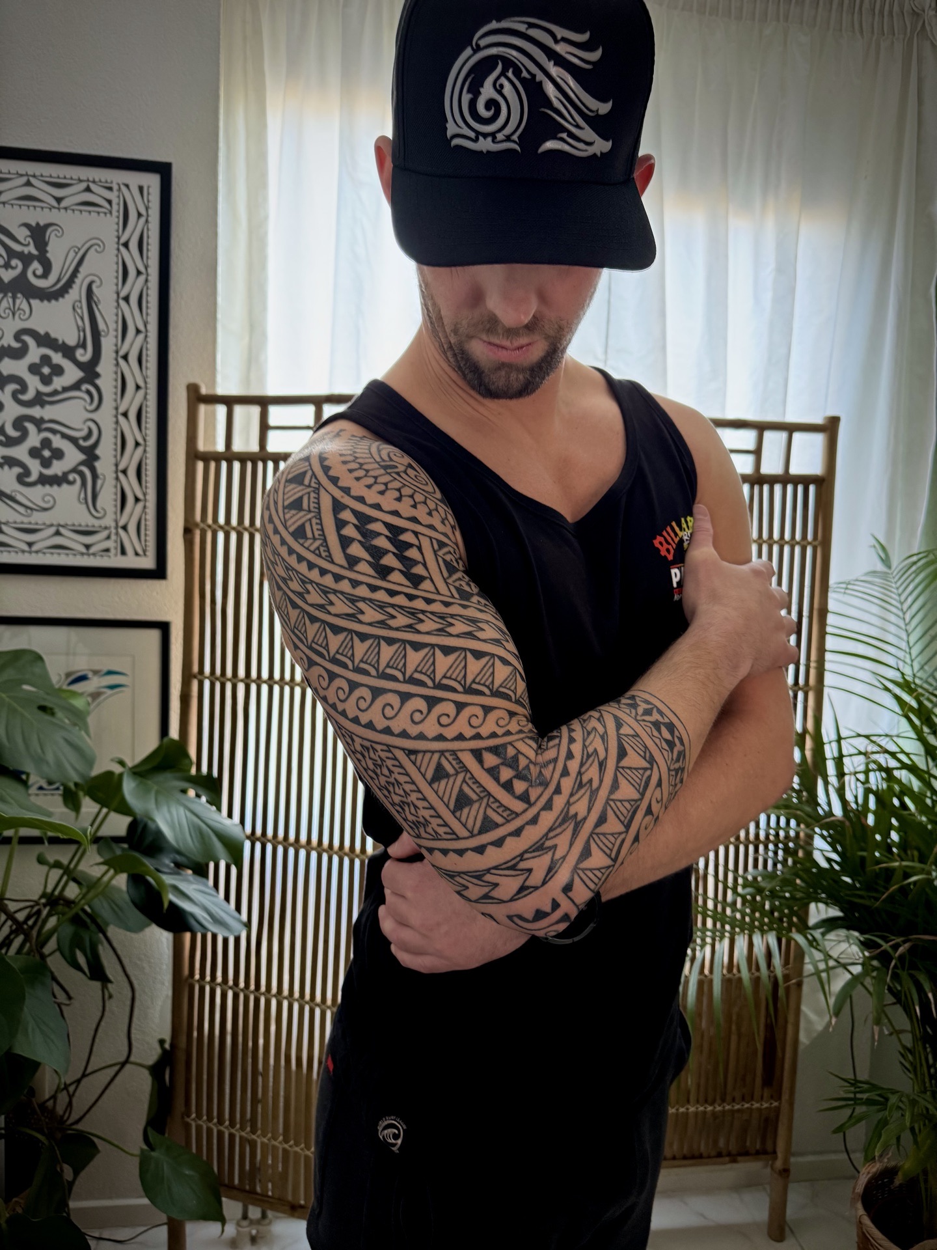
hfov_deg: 56.8
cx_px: 468
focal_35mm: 24
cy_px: 625
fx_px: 866
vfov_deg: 71.6
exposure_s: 1/60
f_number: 1.78
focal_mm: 6.76
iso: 320
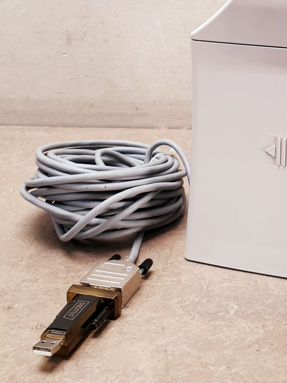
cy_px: 25
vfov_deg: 30.9
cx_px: 291
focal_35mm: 59
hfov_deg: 23.7
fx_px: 652
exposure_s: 1/50
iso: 80
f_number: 2.4
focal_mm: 4.3
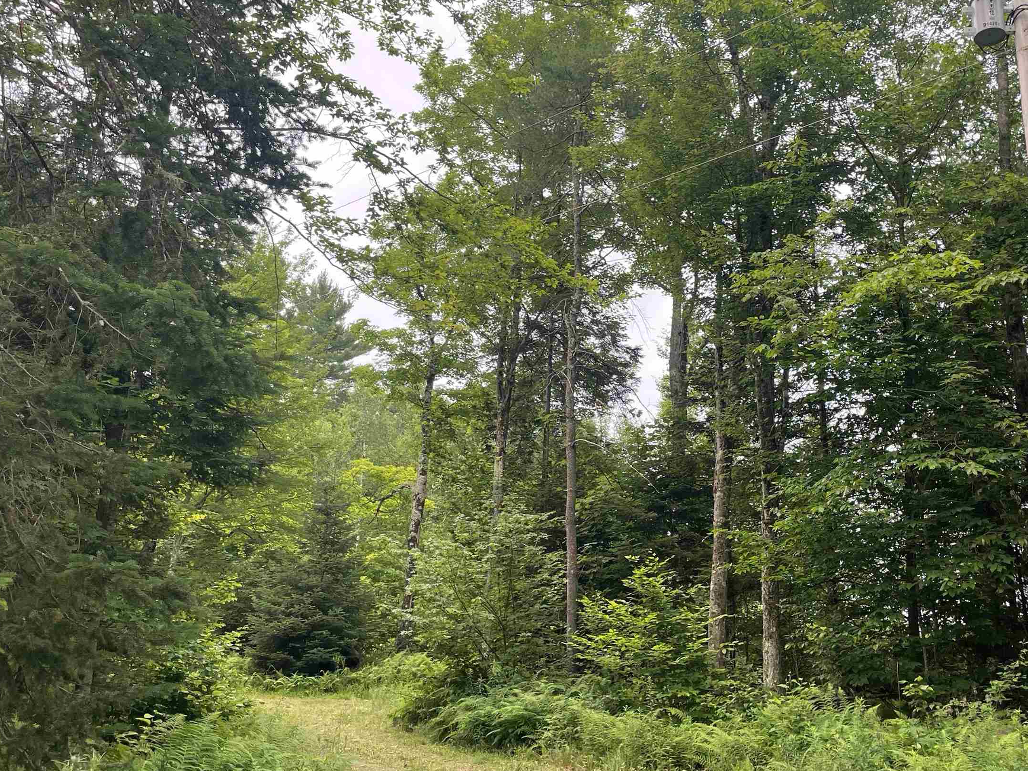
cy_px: 371
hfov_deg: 49.8
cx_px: 618
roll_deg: -0.7
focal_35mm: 37
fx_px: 1099
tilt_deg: +20.1
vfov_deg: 38.7
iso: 32
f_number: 1.6
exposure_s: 1/356
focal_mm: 4.2
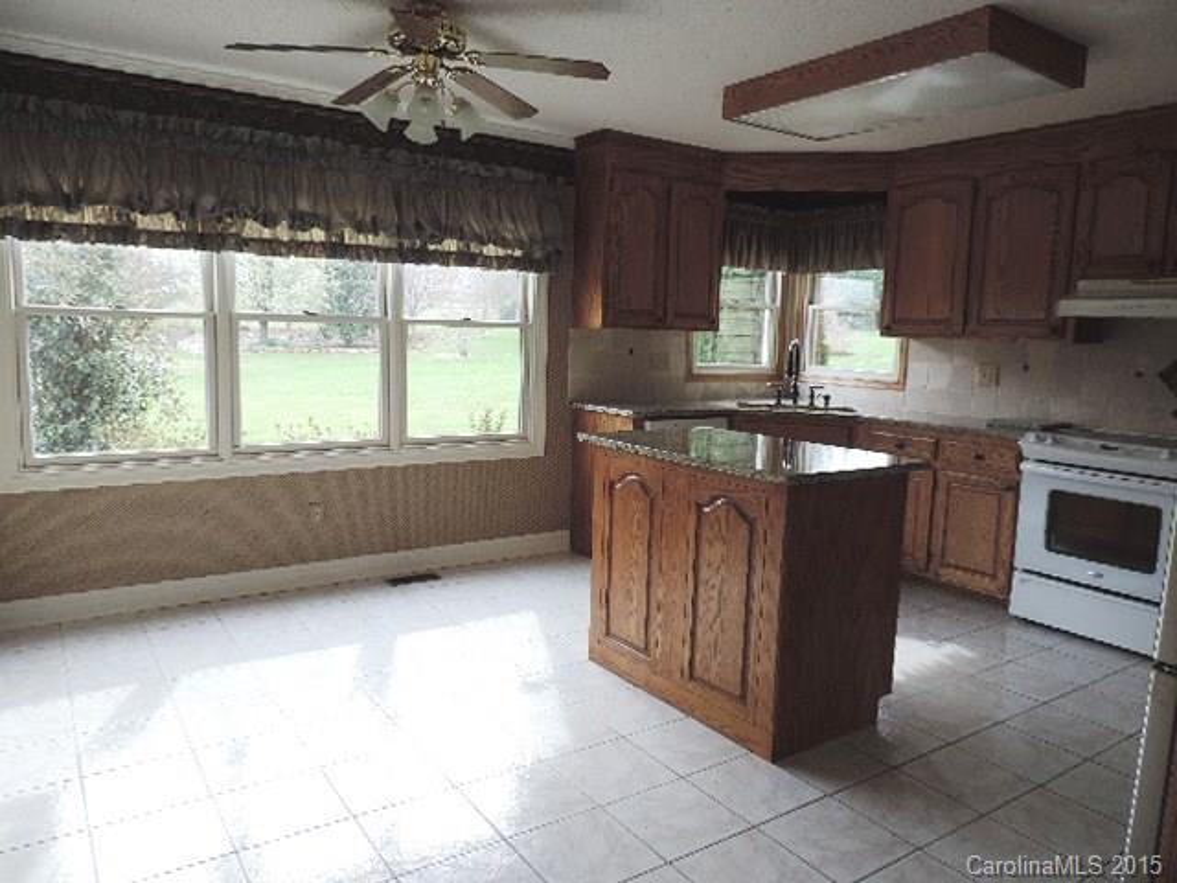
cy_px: 442
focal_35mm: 24
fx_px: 816
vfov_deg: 56.8
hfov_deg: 71.6
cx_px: 588
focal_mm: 4.3
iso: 80
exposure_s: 1/100
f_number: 3
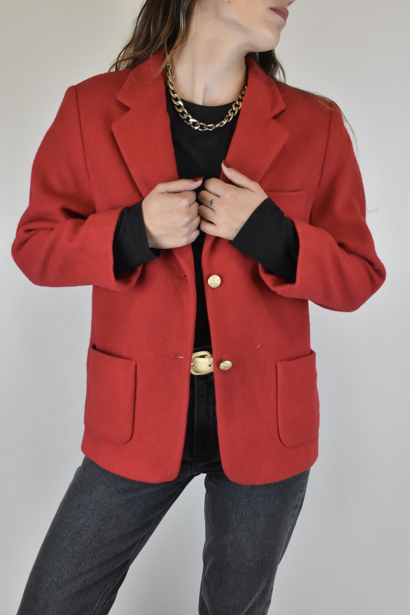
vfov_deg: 45.0
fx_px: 743
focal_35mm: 44
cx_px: 205
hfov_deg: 30.8
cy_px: 308
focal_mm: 29
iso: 1600
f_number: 13
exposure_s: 1/60
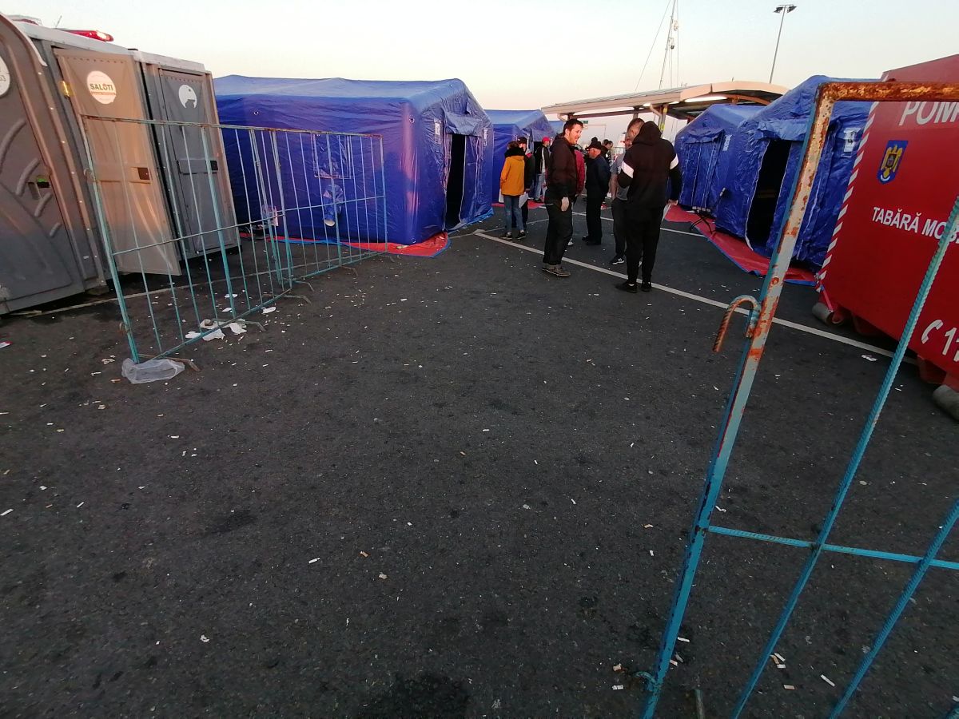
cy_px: 360
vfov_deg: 74.7
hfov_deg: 91.0
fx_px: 471
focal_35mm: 17
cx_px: 480
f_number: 2.4
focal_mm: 2.7
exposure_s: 1/100
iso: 64
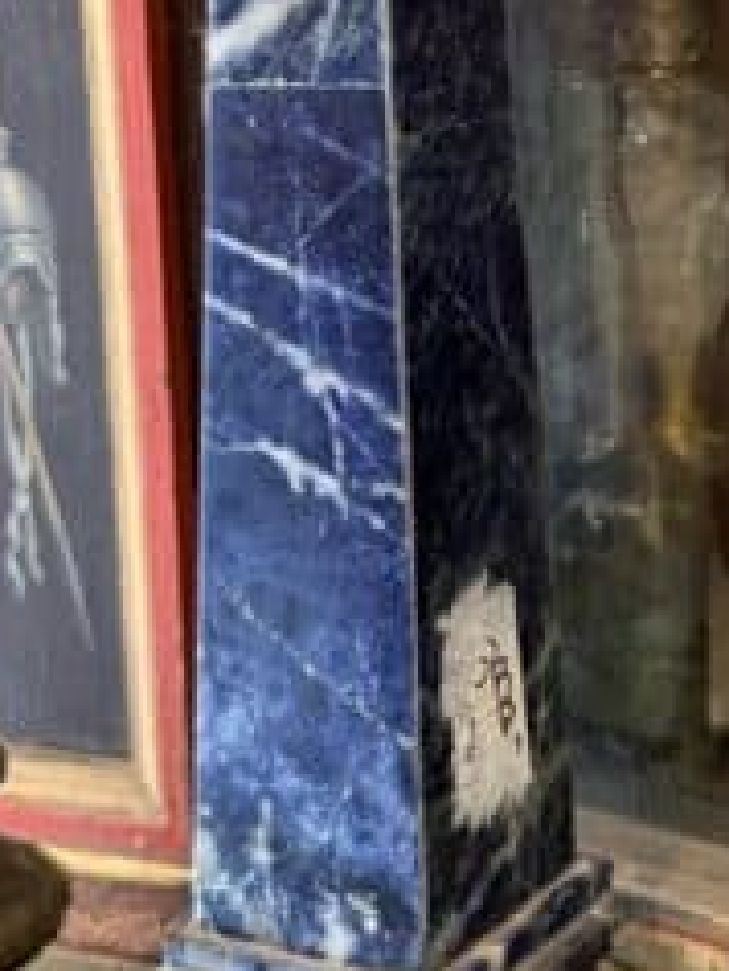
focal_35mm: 81
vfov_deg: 23.7
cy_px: 193
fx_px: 2272
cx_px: 795
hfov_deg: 17.6
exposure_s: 1/50
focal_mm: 6.76
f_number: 1.78
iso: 250
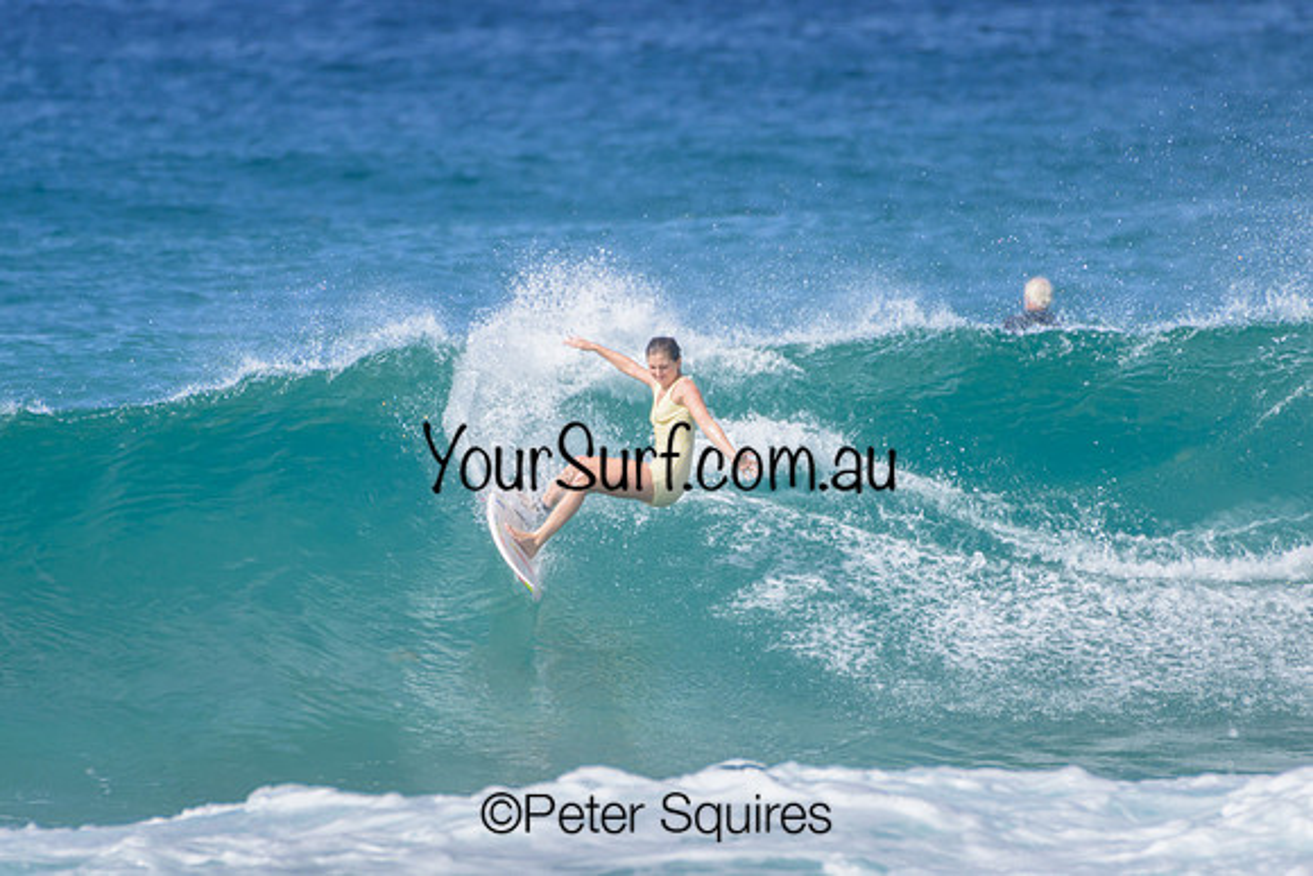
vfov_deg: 1.4
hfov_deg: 2.1
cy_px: 438
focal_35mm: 1000
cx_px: 656
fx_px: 36479
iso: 900
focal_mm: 1000
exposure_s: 1/2000
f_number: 11
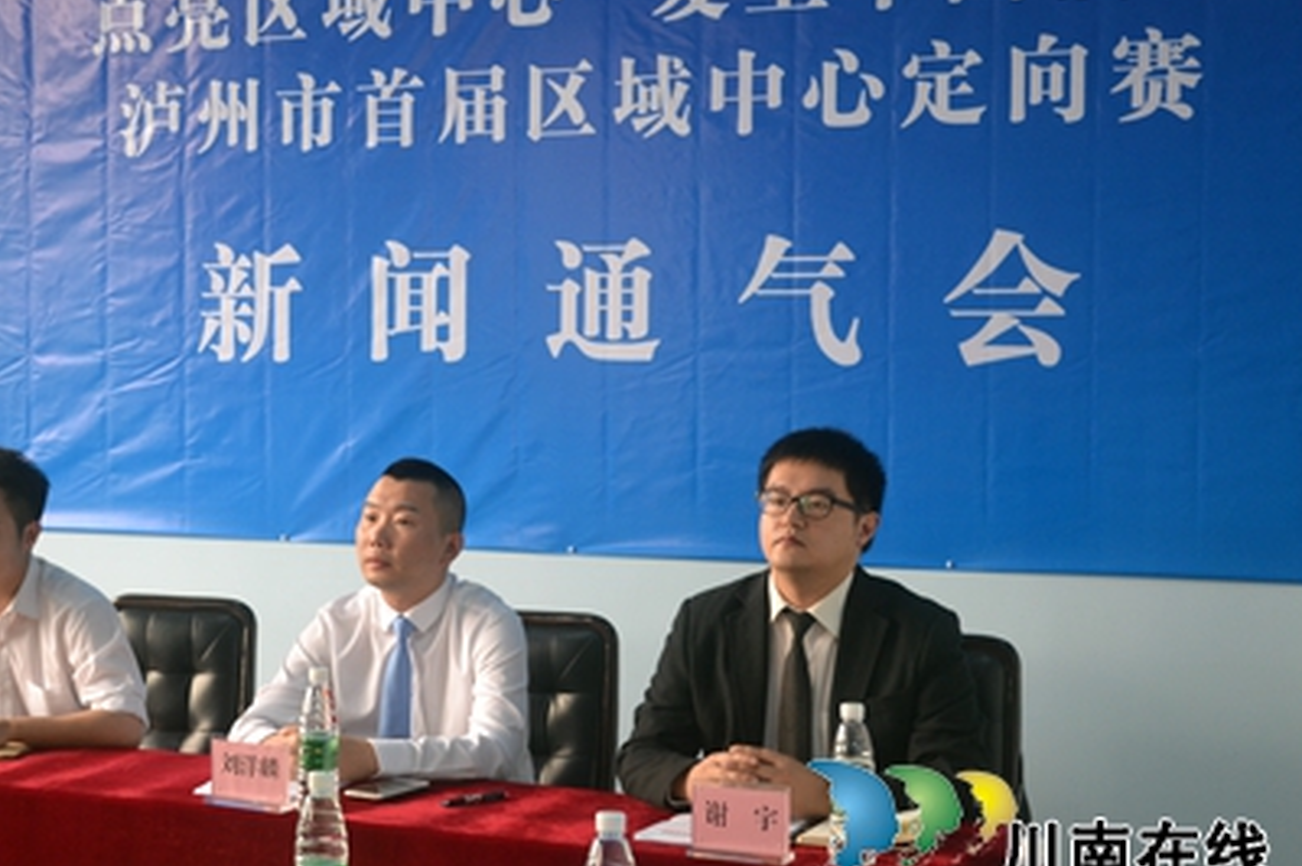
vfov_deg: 22.6
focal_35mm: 60
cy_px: 405
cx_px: 505
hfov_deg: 33.3
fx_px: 2168
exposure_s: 1/40
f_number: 4.8
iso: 800
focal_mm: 32
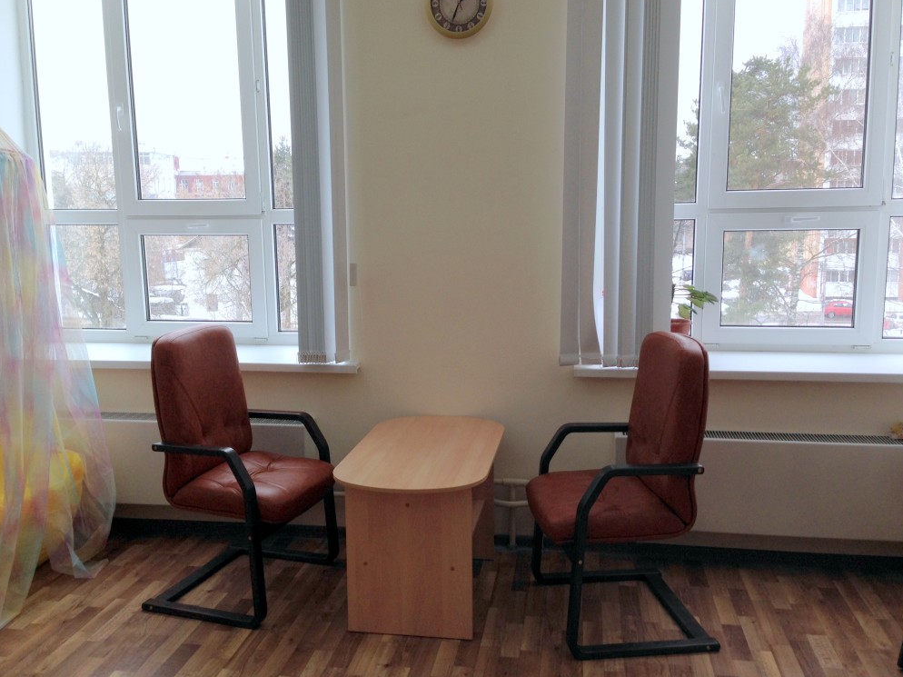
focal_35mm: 34
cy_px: 329
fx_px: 887
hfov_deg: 54.0
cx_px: 451
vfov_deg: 41.8
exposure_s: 1/120
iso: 50
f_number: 2.4
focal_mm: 4.12
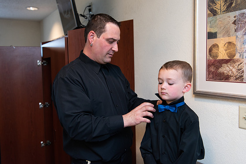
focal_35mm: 35
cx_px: 123
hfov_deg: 54.4
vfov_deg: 37.8
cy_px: 80
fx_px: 239
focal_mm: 34
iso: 800
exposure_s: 1/125
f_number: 4
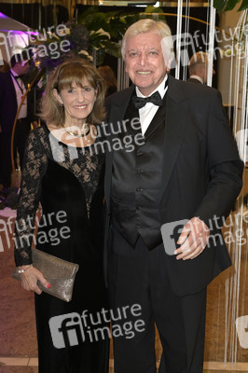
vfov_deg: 38.2
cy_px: 186
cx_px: 124
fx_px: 538
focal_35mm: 52
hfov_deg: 25.9
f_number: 5.6
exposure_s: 1/60
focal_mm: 52
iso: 2500
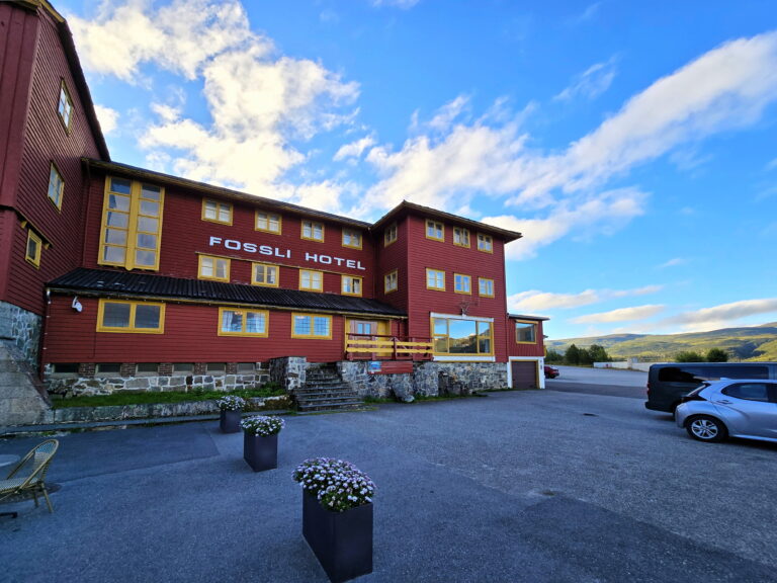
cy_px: 292
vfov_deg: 89.9
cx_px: 388
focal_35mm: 13
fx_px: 292
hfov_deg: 106.2
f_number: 2.2
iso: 50
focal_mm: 2.2
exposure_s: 1/696
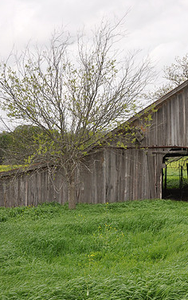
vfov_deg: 33.5
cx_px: 200
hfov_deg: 20.4
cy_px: 152
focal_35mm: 61
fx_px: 499
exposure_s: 1/200
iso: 200
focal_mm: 26
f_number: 5.6
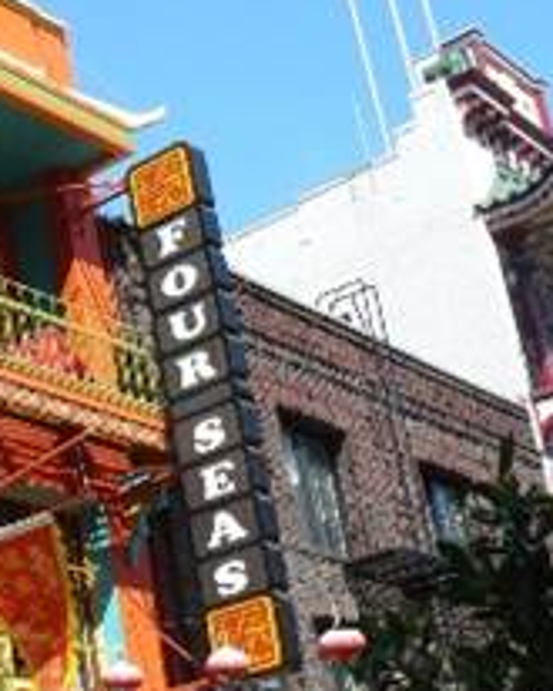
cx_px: -184
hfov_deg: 17.5
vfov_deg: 23.3
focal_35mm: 82
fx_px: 1676
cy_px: 379
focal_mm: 6
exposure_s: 1/200
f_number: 5.6
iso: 100
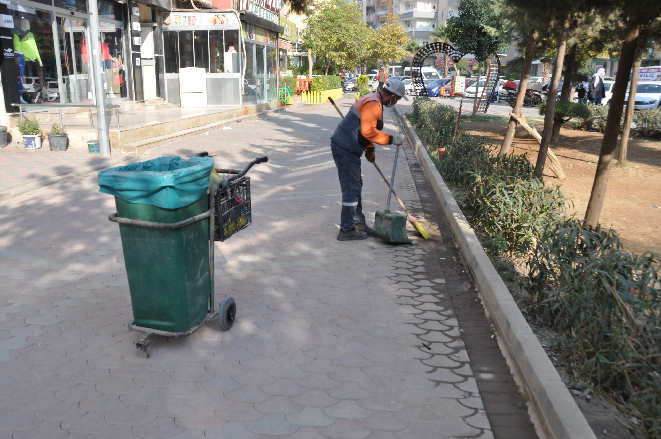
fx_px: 605
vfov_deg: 39.9
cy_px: 220
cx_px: 330
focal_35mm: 33
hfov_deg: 57.3
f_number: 7.1
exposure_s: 1/200
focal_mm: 22
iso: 200
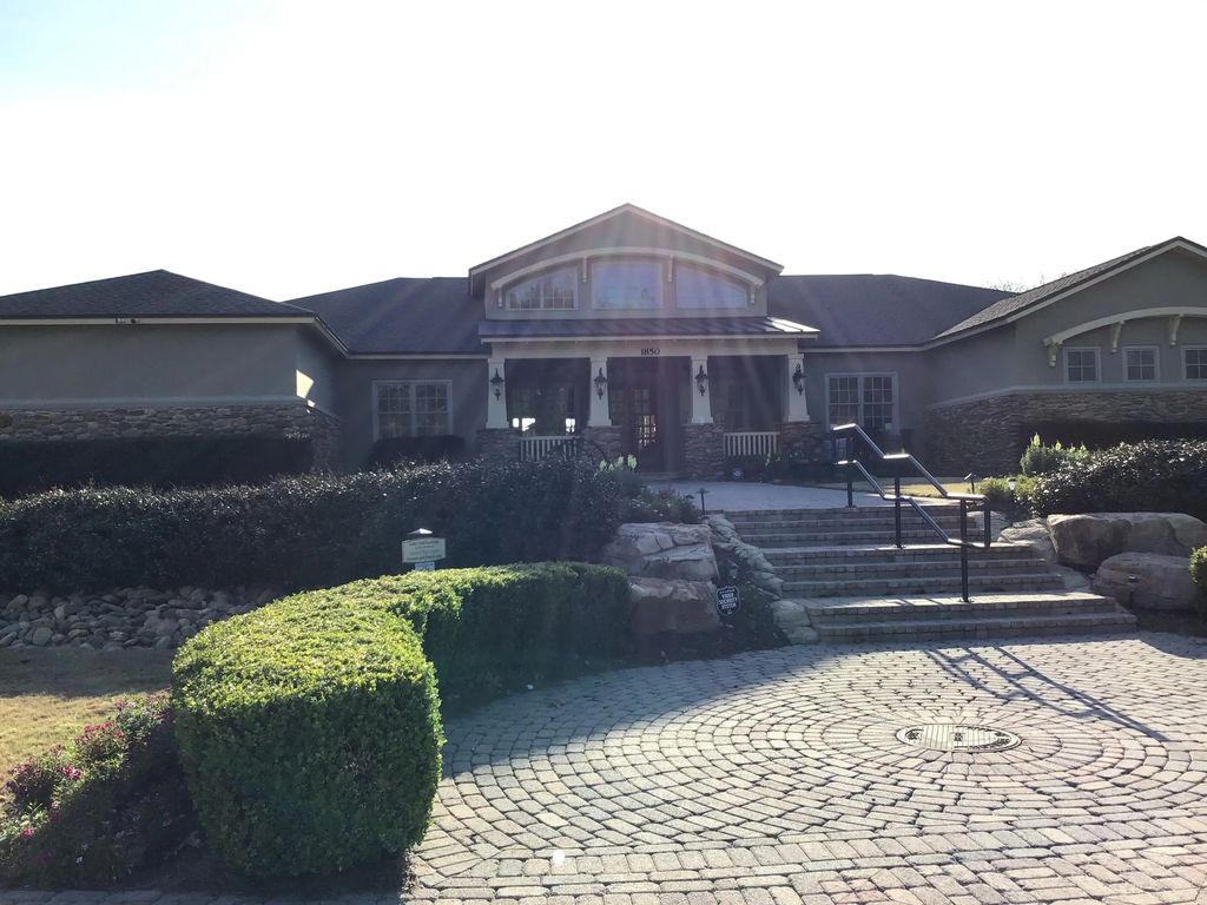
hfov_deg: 58.4
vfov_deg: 45.4
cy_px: 452
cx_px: 604
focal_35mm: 31
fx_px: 1081
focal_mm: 3.3
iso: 25
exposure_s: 1/936
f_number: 2.4
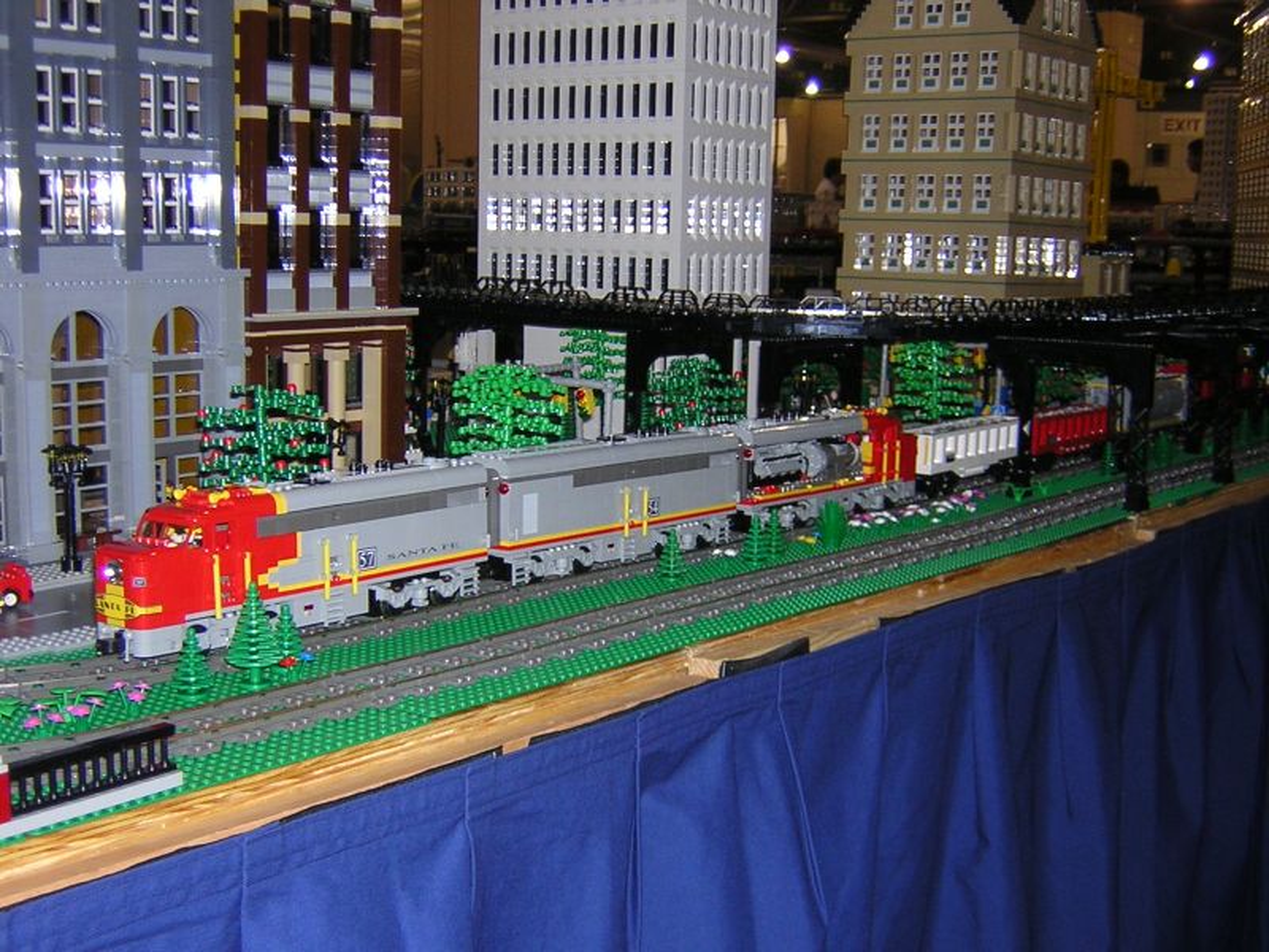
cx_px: 634
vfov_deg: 30.9
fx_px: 1723
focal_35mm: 47
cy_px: 476
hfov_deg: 40.4
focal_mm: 6.1
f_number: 2.9
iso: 147
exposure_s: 1/60.1
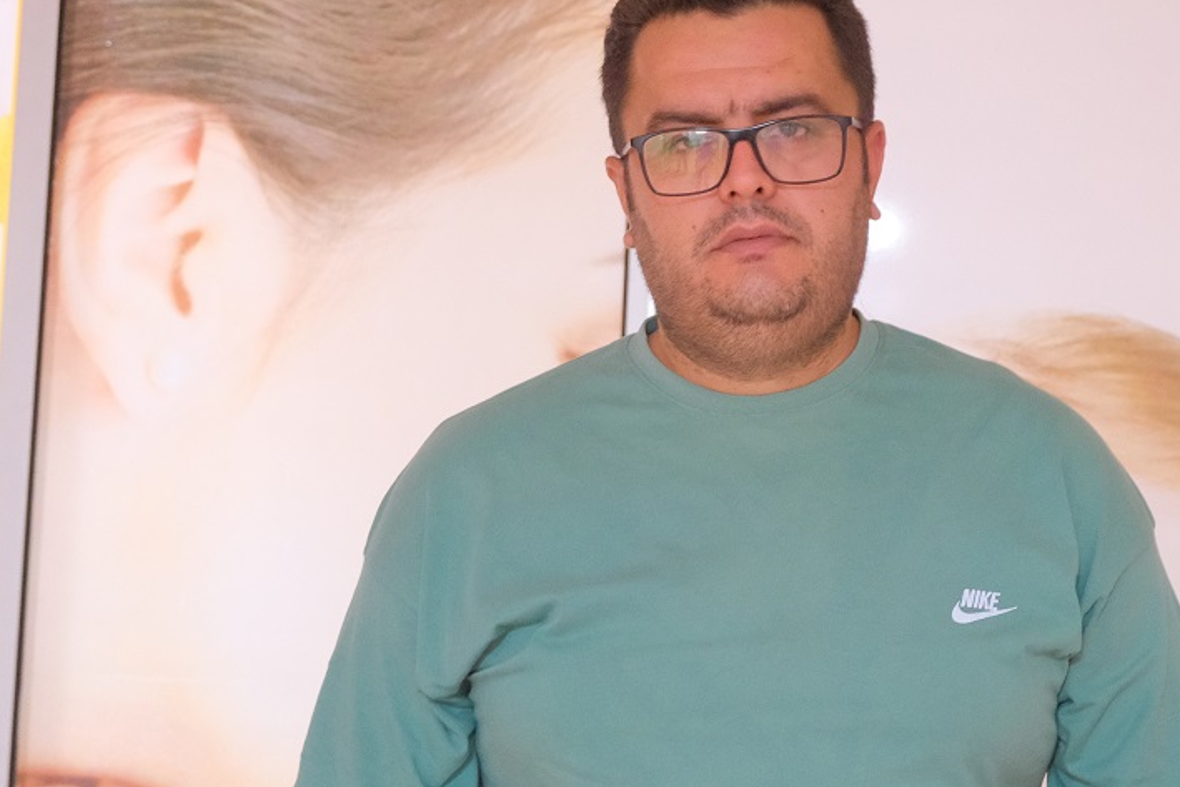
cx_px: 774
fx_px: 2721
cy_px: 224
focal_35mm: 83
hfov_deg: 24.4
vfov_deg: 16.4
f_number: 3.7
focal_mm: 30.5
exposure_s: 1/15
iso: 6400
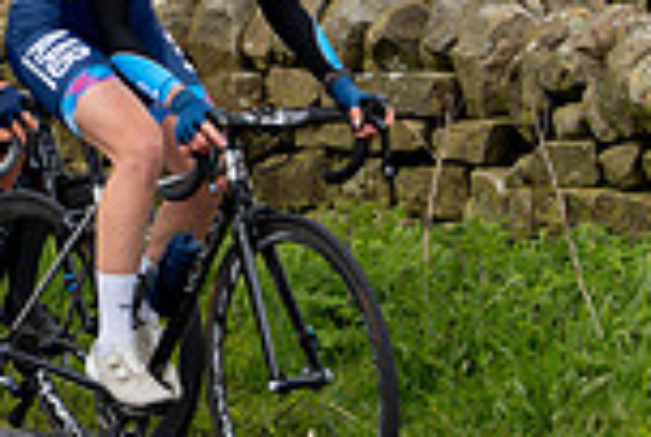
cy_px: -43
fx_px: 5943
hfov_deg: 6.1
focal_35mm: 328
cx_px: -521
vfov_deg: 4.2
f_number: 3.5
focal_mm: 78
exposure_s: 1/640
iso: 200
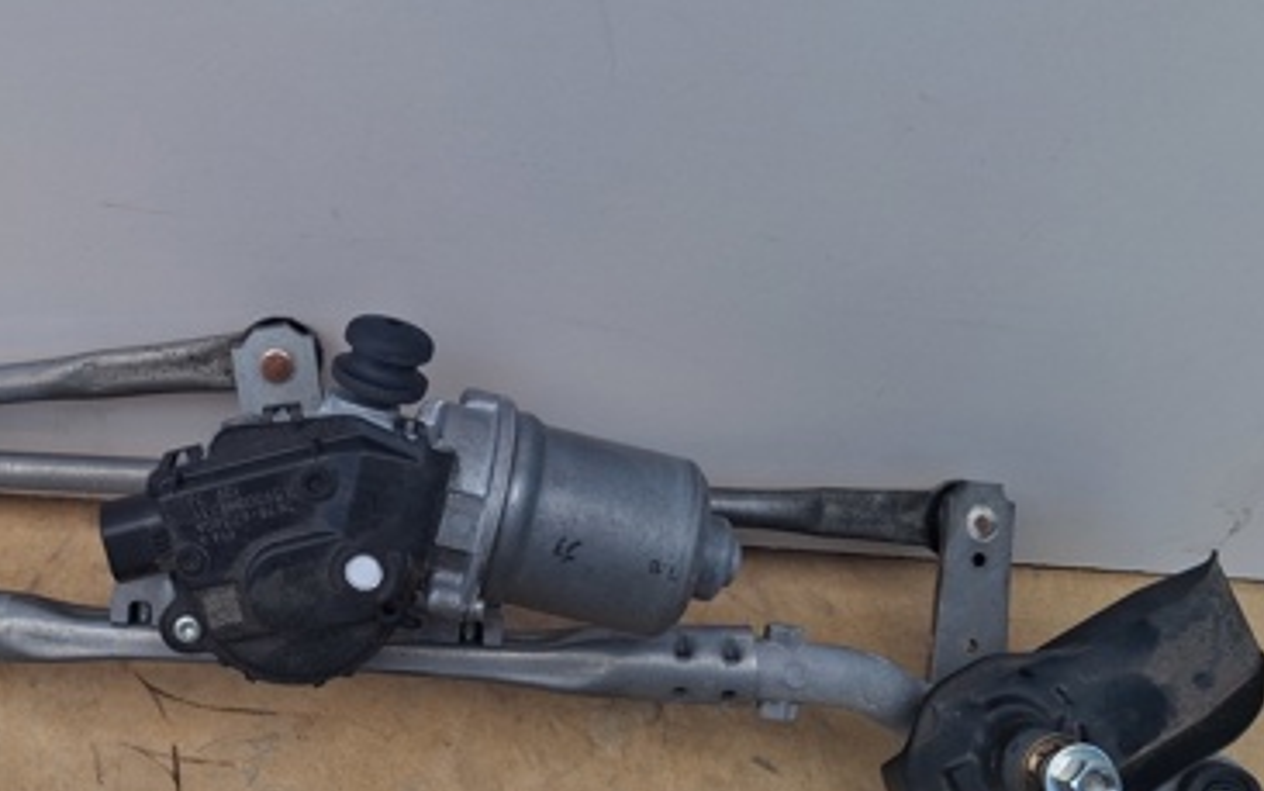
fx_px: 1723
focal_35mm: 50
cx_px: 273
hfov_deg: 38.9
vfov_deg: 25.8
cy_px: 378
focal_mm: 4
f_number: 1.8
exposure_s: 1/100
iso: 32
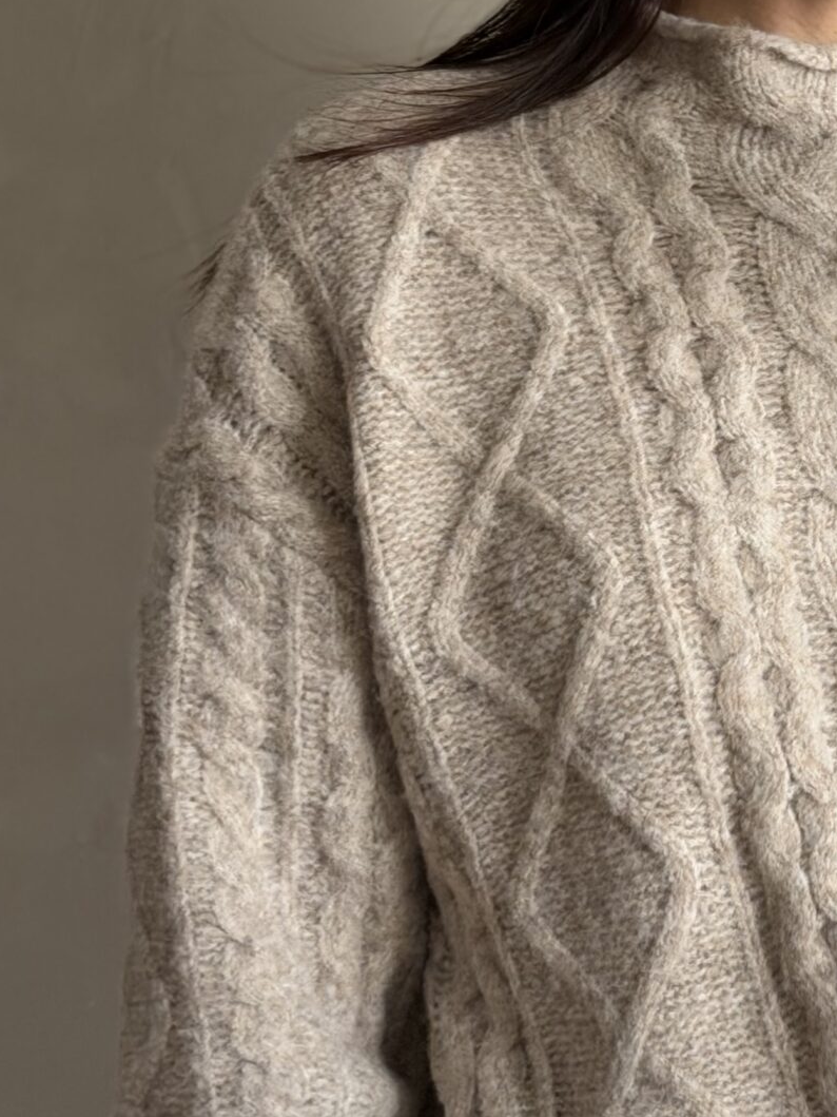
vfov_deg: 17.0
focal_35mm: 116
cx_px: 881
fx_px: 3741
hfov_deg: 12.6
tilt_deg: -14.5
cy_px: 460
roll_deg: -2.9
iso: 160
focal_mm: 6.76
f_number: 1.78
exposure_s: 1/60
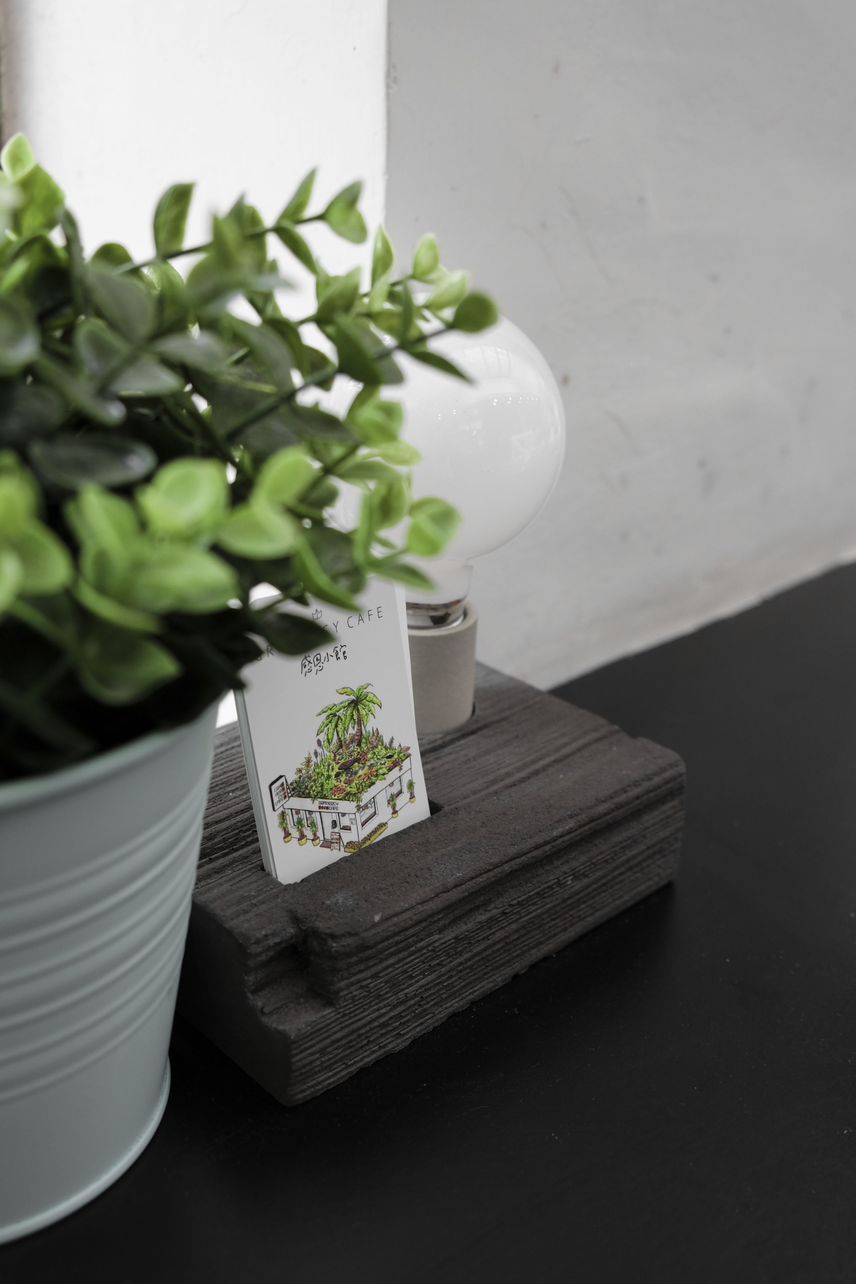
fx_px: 1248
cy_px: 642
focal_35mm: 35
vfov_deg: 54.4
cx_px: 428
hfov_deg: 37.9
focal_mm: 23.3
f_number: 4
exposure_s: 1/60
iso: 400
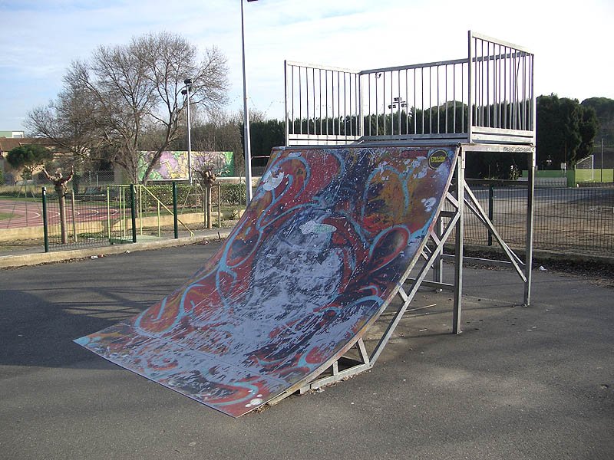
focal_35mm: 35
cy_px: 230
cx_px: 307
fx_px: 621
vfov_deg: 40.7
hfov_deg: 52.6
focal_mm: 5.8
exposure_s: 1/640
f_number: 2.6
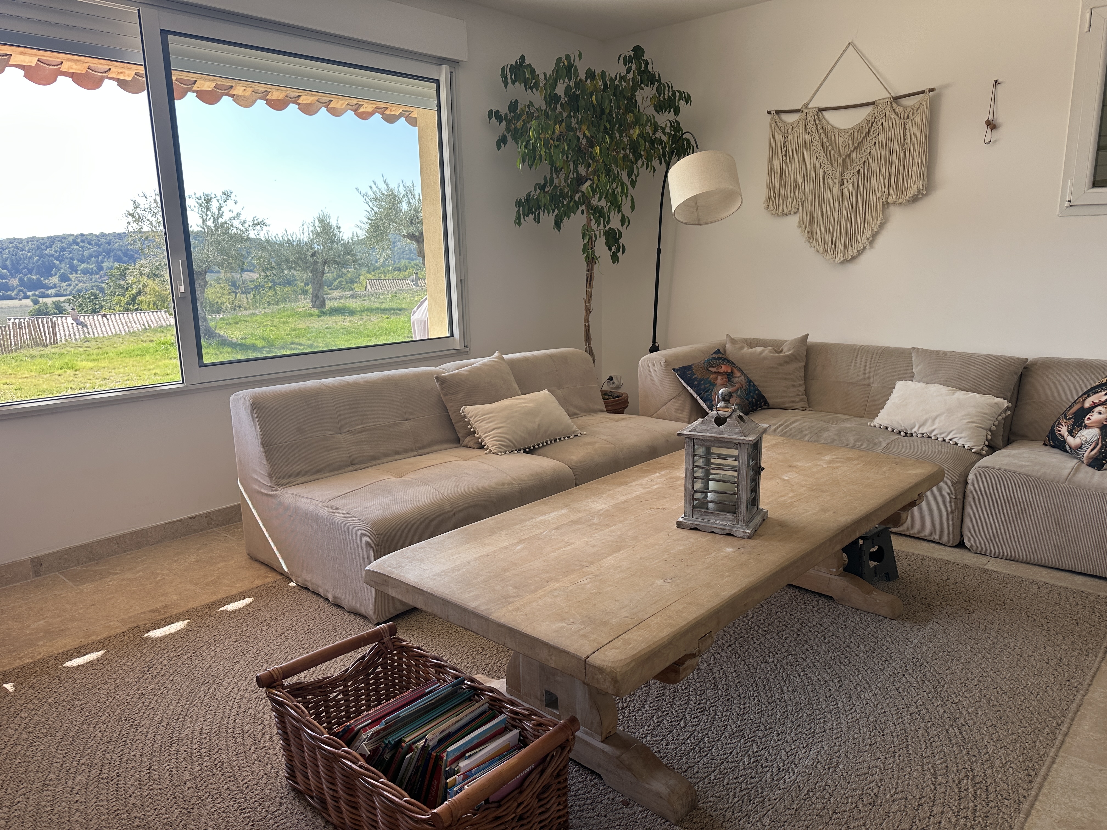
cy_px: 415
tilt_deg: -12.0
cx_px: 554
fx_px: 768
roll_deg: +0.7
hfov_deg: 71.6
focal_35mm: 24
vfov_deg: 56.8
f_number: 1.78
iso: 80
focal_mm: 6.86
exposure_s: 1/541
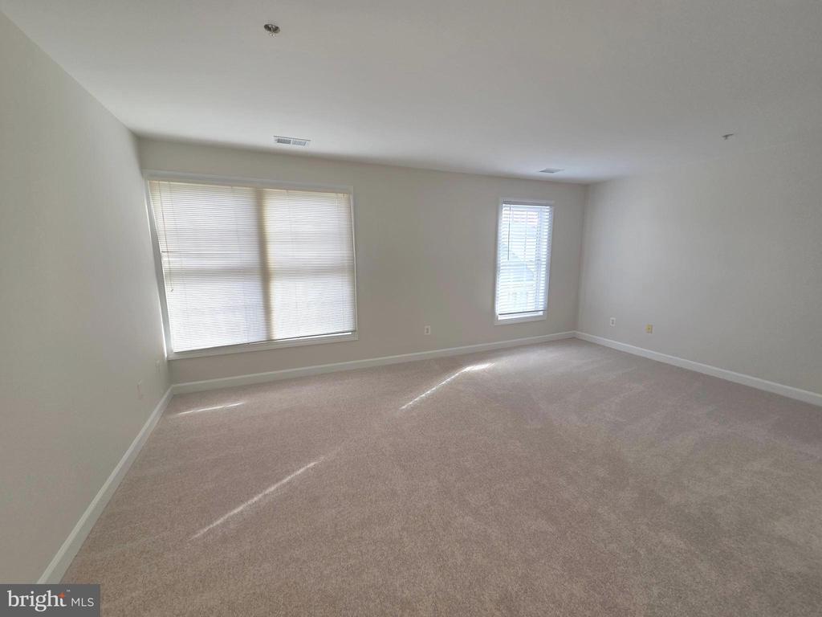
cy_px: 308
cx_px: 411
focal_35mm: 13
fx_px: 309
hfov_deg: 106.2
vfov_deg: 89.9
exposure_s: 1/96.6
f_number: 2.2
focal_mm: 2.2
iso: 64
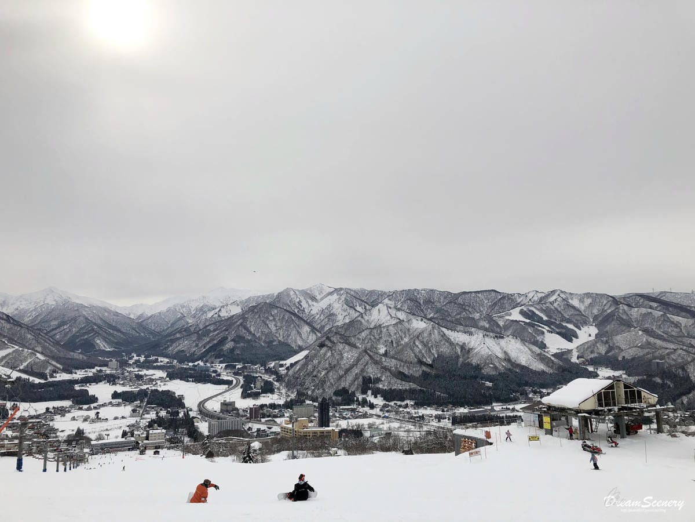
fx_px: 562
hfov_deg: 63.4
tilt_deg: +8.0
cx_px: 348
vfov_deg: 49.7
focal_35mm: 28
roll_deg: +1.0
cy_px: 261
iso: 20
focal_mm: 3.99
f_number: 1.8
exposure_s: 1/4808
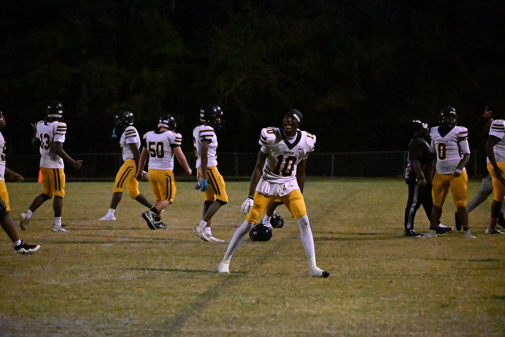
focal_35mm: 225
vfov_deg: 6.1
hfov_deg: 9.1
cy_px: 168
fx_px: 3156
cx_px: 252
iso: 40000
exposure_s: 1/1250
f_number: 5.3
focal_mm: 150
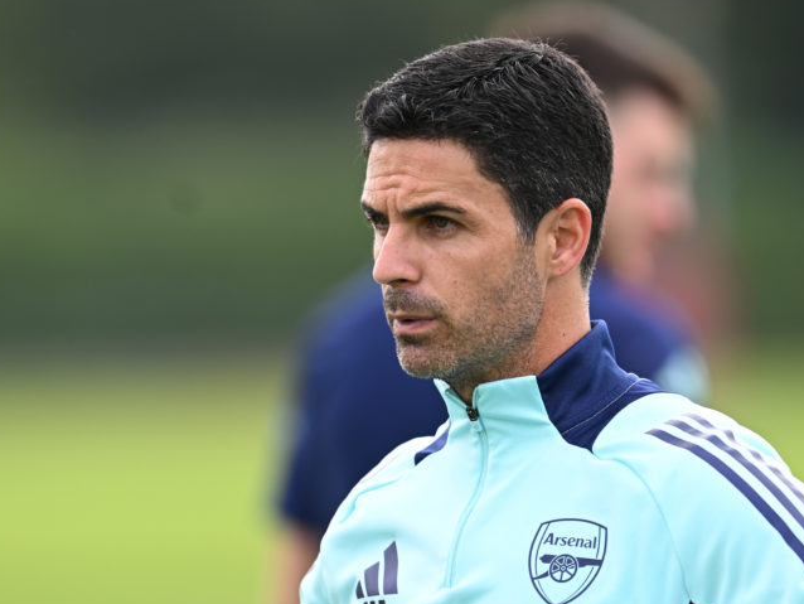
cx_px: 421
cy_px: 465
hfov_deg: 2.9
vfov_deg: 2.2
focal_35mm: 687
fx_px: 15962
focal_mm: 400
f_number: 3.5
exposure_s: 1/1600
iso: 320
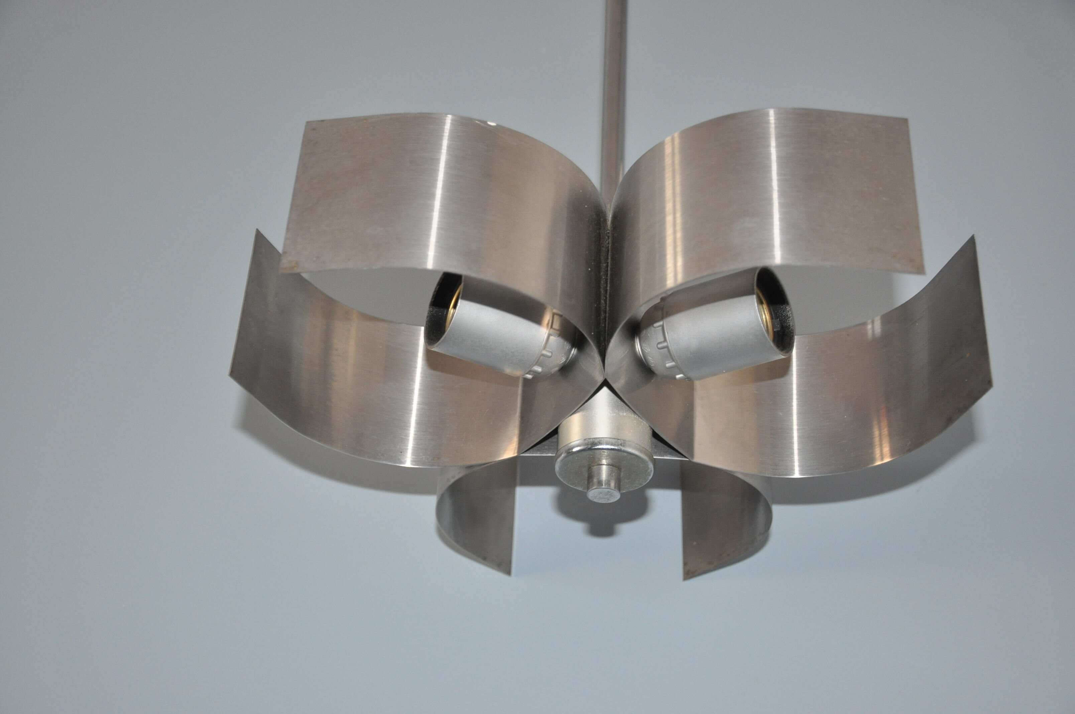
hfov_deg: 41.2
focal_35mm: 48
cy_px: 357
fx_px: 1432
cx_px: 538
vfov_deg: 28.0
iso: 800
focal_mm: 32
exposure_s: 1/60
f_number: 4.2
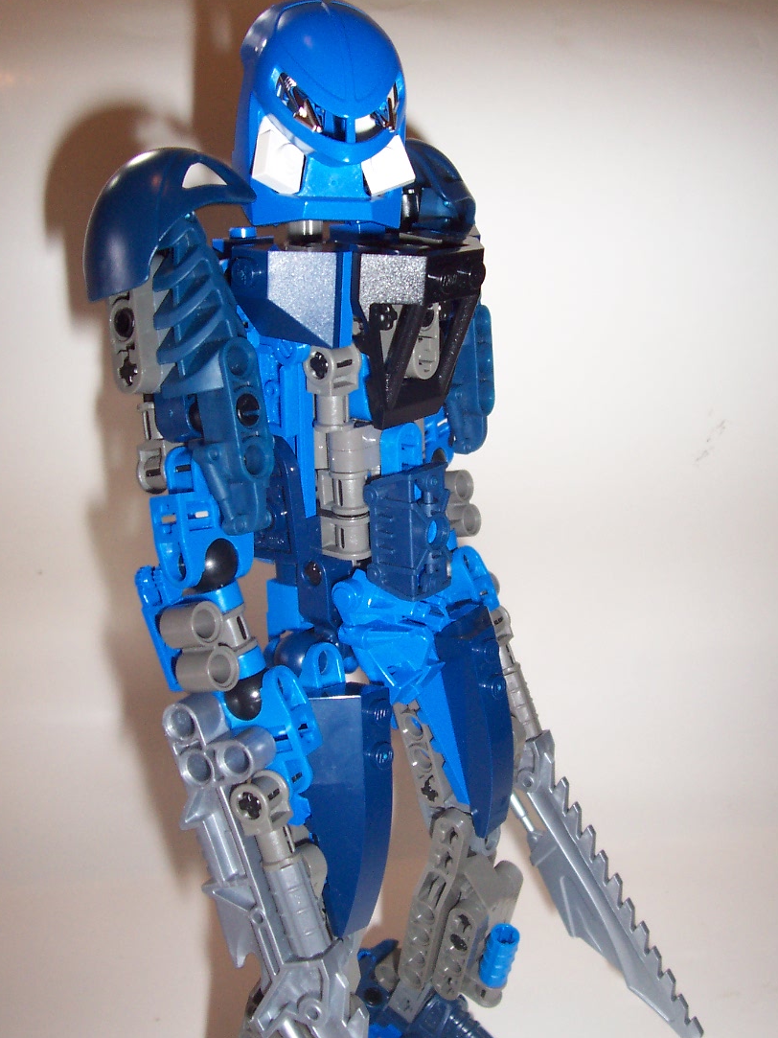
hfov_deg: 35.1
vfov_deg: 45.8
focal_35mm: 41
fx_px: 1229
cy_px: 519
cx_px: 387
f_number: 2.8
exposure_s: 1/60
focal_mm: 5.6
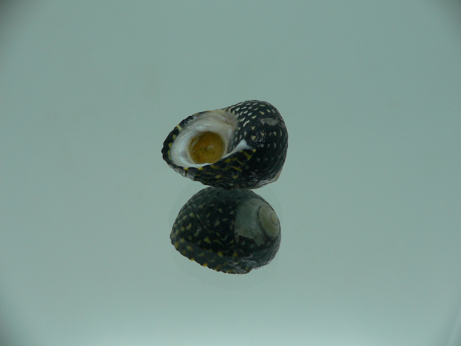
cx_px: 230
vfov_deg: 40.7
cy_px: 173
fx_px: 466
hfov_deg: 52.6
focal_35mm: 35
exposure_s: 1/60
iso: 80
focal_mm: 4.6
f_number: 2.8
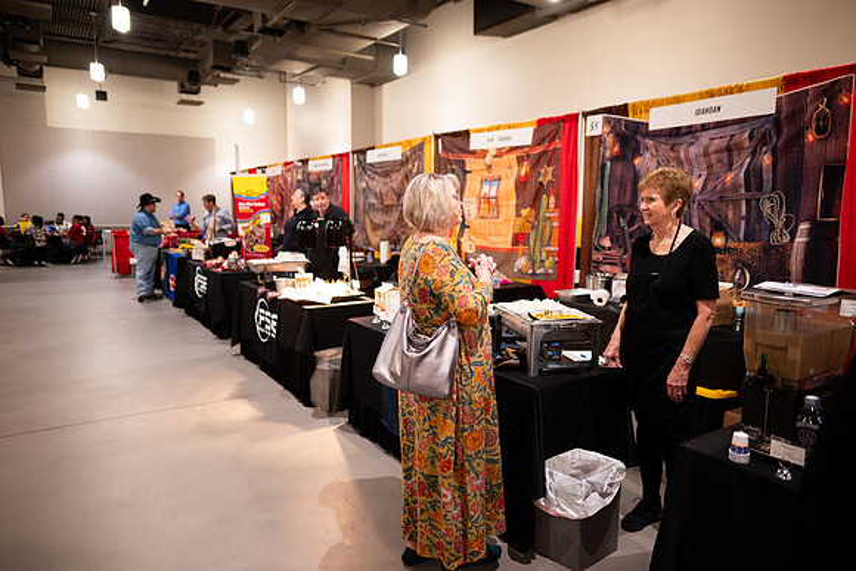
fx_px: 571
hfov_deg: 73.7
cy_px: 286
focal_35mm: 24
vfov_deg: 53.2
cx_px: 428
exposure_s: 1/200
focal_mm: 24
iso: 1250
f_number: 1.8
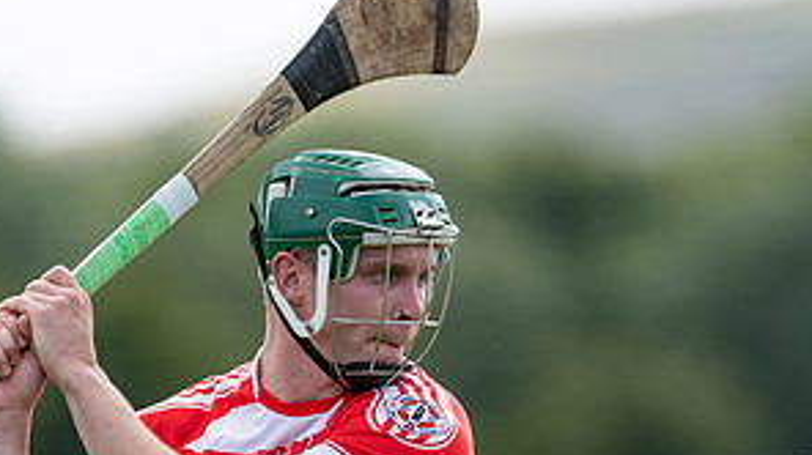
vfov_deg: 1.3
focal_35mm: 935
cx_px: 337
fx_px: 20117
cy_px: 511
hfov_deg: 2.3
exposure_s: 1/1600
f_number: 2.8
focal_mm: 300
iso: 140
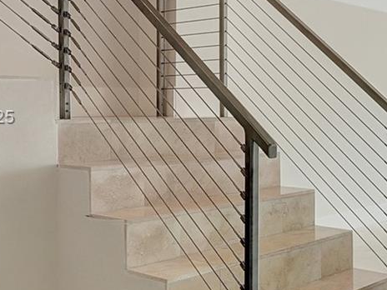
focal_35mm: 55
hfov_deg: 31.6
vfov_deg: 26.7
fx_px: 611
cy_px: 118
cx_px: 415
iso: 640
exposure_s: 1/25
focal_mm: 16.5
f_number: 13
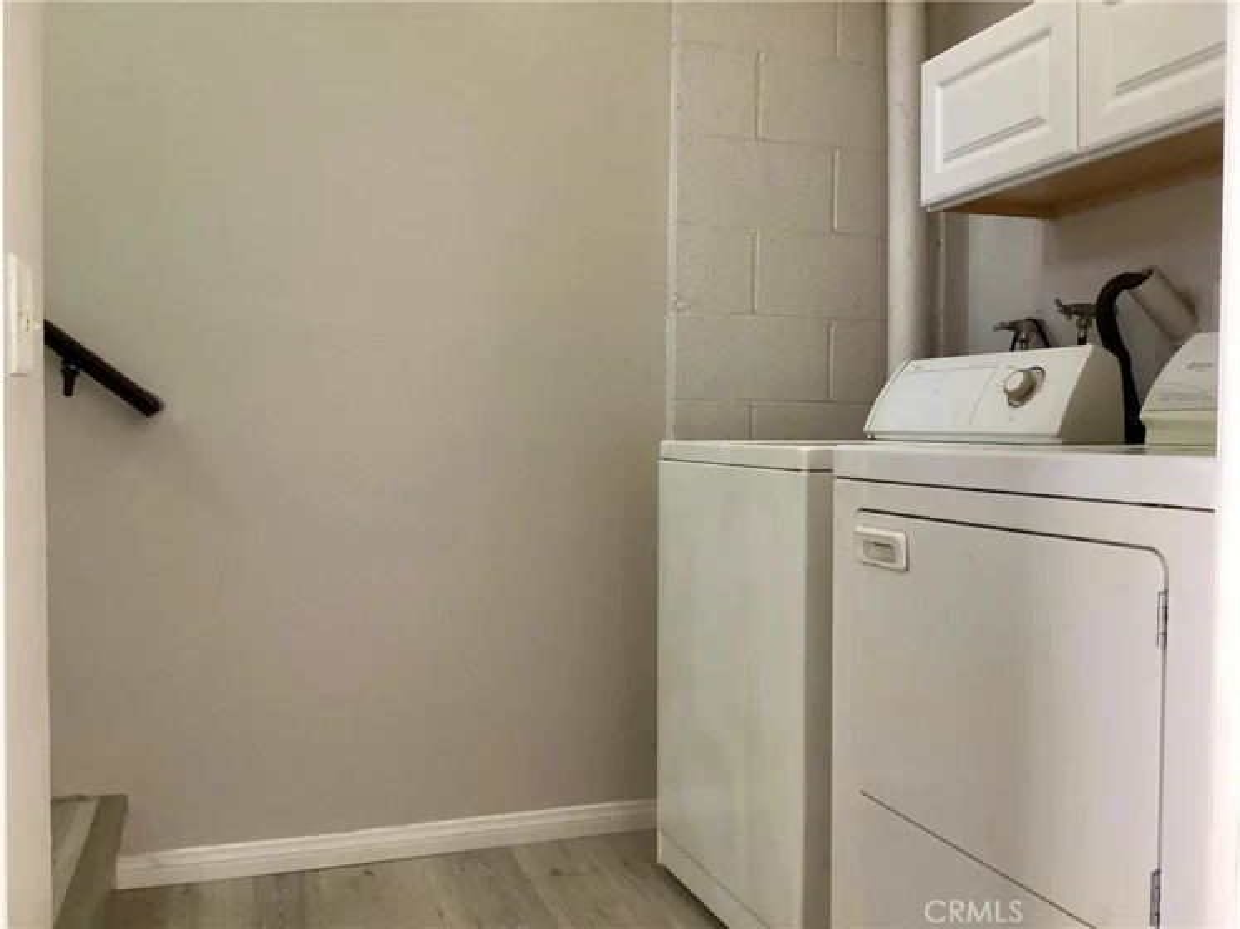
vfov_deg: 45.4
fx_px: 1110
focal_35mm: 31
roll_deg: -2.3
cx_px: 620
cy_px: 464
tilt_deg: -4.1
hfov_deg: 58.4
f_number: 2.4
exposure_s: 1/60
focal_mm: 3.3
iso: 250
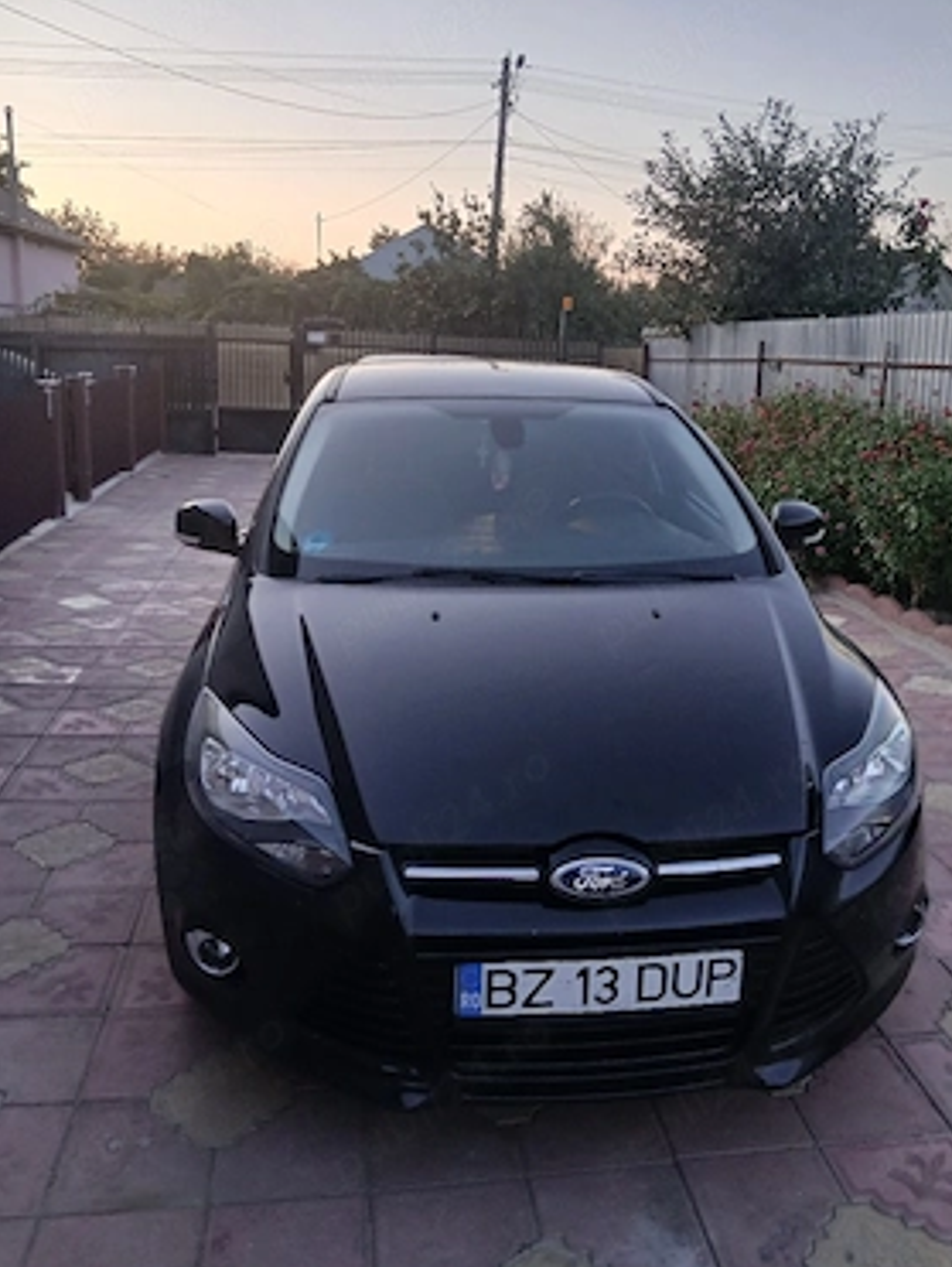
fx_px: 1025
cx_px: 508
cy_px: 608
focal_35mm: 28
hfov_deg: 49.8
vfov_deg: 63.4
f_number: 1.8
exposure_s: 1/50.3
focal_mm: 3.98
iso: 200
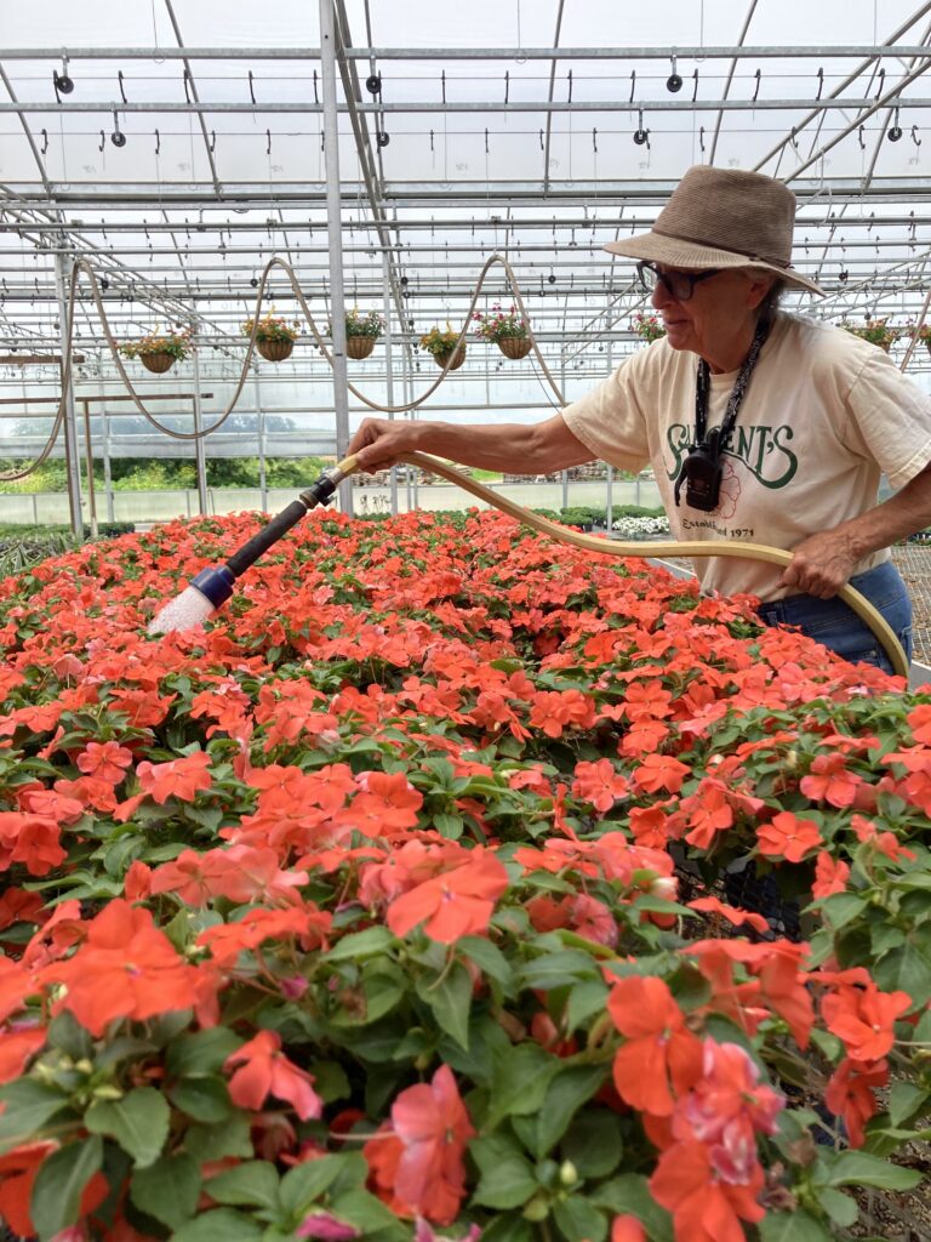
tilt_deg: -6.8
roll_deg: +0.0
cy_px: 621
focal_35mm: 28
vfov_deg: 63.4
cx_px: 466
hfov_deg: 49.7
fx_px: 1004
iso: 20
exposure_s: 1/810
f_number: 1.8
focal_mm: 3.99
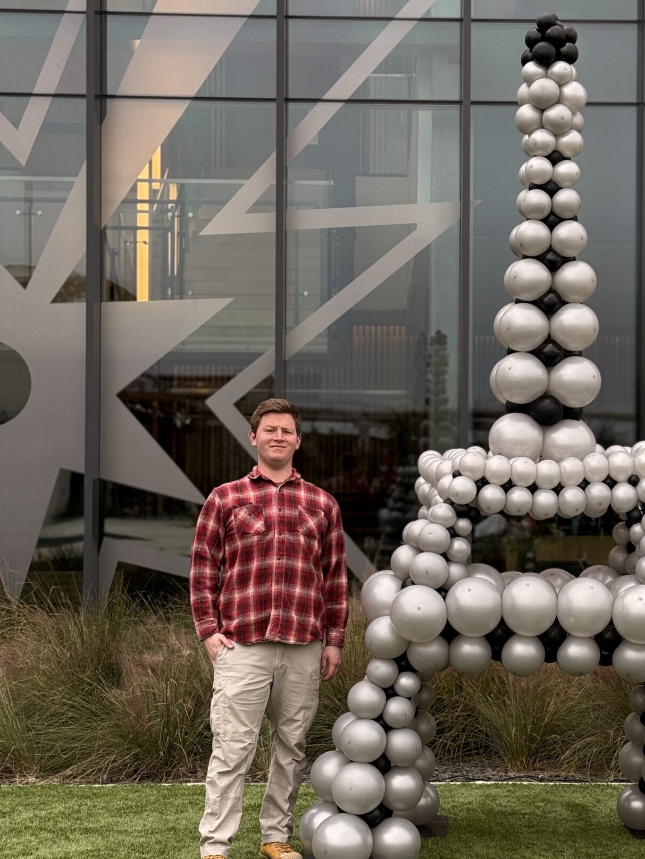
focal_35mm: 76
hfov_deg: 19.3
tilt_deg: +1.0
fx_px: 1888
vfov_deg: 25.7
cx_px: 439
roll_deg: -0.2
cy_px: 439
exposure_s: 1/373
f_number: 1.78
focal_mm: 6.76
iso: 64
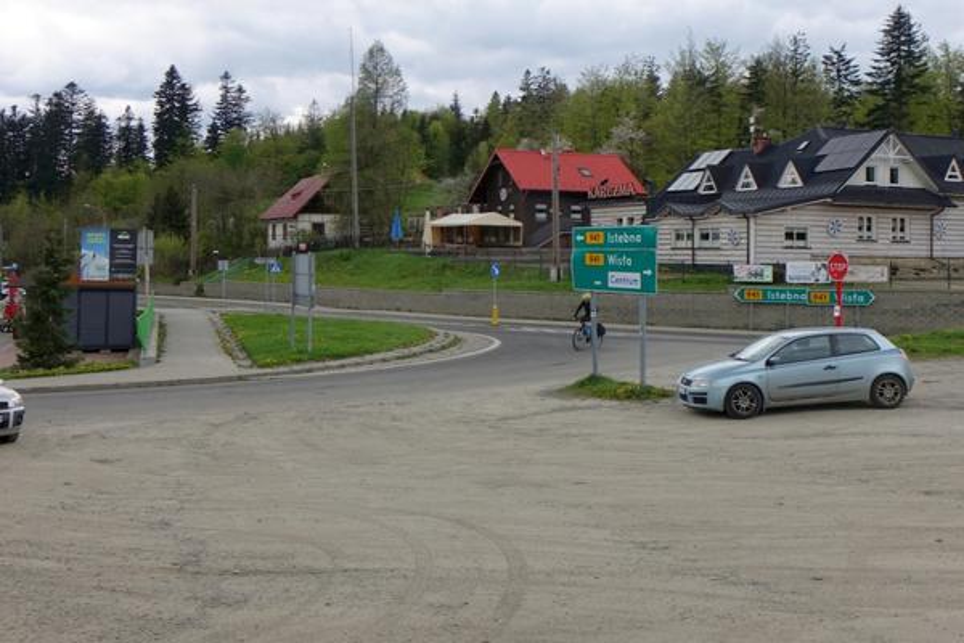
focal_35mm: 24
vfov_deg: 53.1
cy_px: 322
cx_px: 482
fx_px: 643
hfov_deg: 73.7
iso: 100
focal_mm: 8.8
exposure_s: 1/500
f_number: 4
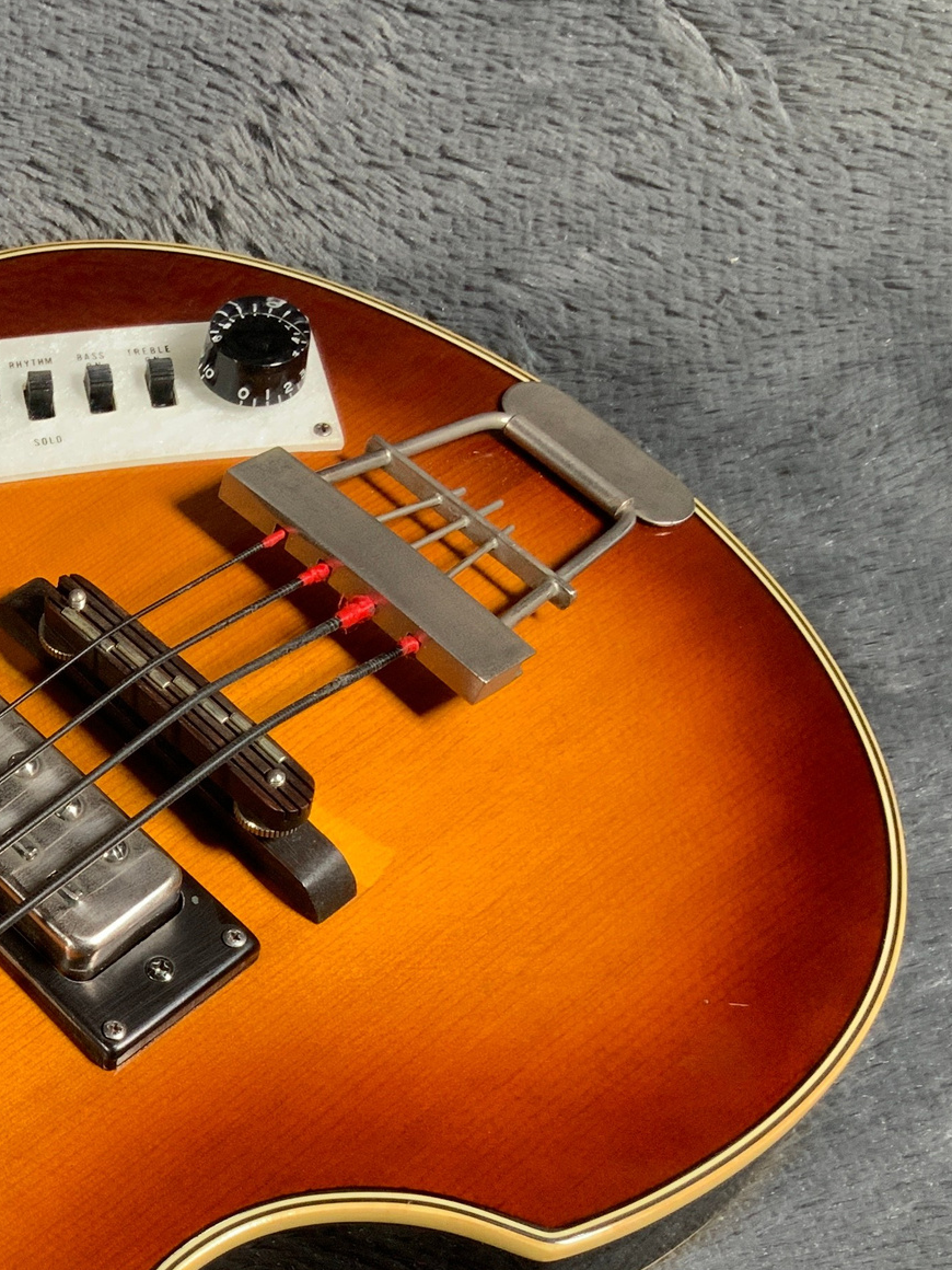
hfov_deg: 21.2
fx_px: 2347
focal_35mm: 64
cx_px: -225
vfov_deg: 29.6
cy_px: 1018
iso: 50
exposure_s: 1/104
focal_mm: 3
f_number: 1.8
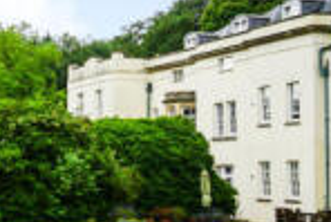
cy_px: 147
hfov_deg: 16.1
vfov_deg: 12.9
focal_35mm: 106
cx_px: -272
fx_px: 976
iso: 100
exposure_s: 1/160
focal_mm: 16
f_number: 5.6
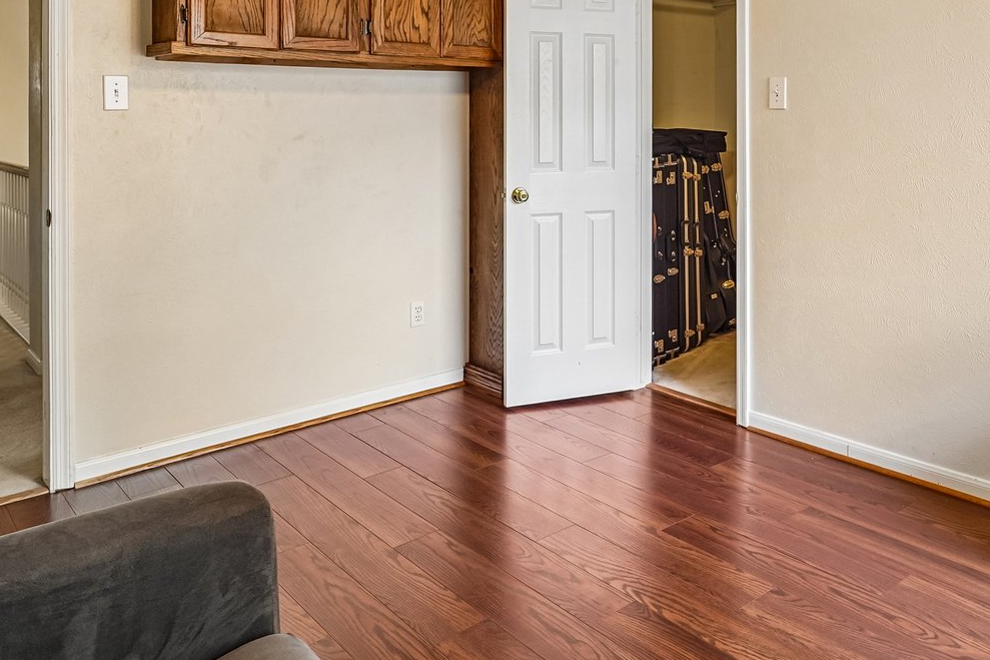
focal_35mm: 29
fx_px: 797
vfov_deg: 42.5
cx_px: 647
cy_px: 113
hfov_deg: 62.3
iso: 500
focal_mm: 14
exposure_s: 1/25
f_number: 8
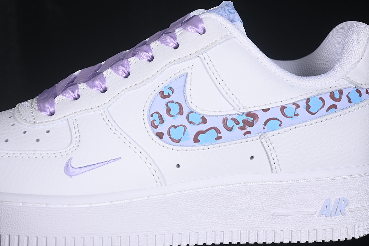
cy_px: 123
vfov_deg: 18.2
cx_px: 184
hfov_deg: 27.0
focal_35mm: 75
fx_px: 769
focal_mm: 50
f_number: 7.1
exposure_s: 1/80
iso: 160
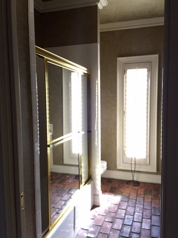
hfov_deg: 48.2
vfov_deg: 61.7
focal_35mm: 29
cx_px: 89
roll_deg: +0.4
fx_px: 199
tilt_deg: -4.7
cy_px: 119
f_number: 2.2
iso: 250
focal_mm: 4.15
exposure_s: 1/30
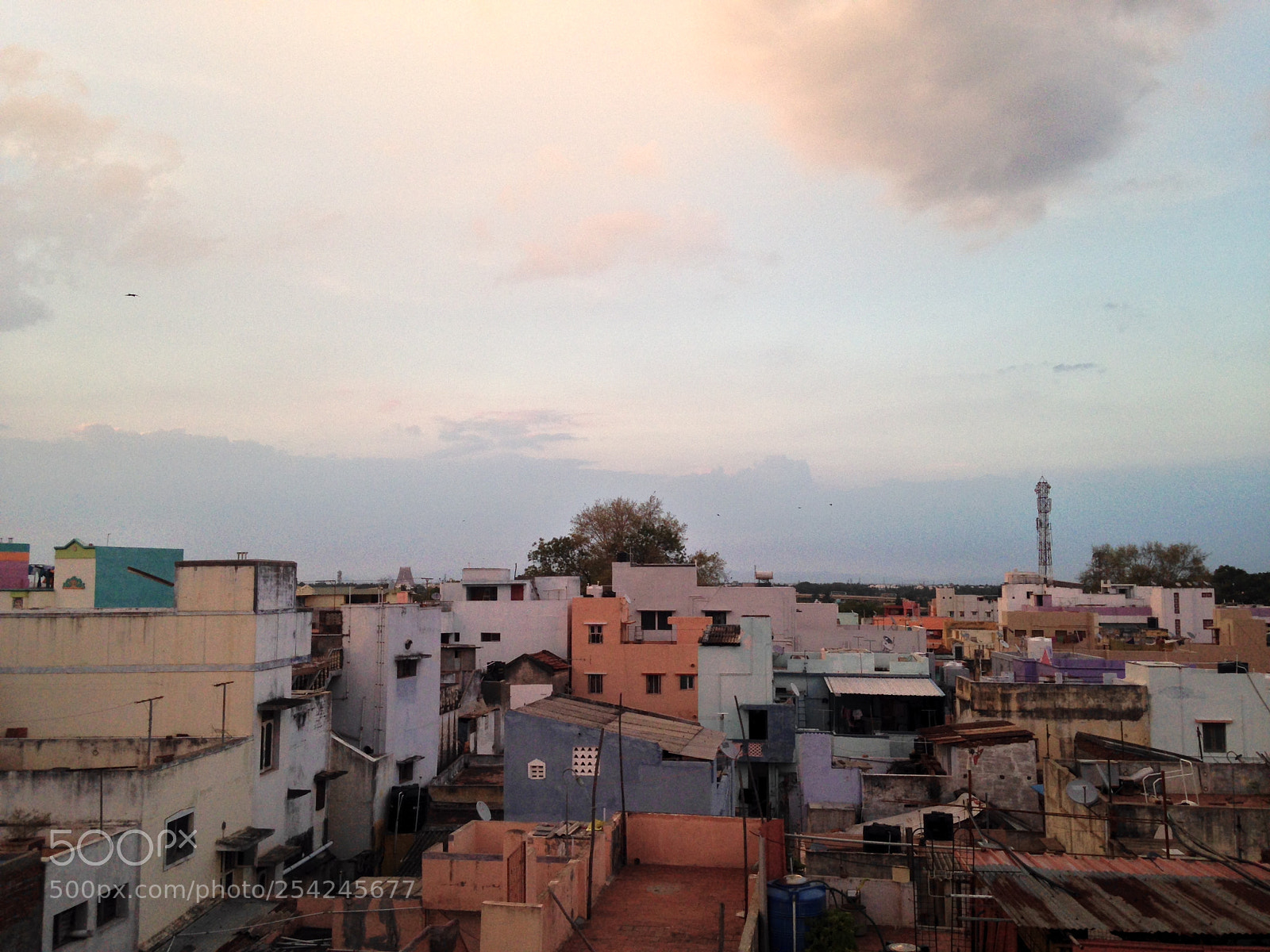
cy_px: 476
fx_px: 1211
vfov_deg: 42.9
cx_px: 635
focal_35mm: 33
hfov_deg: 55.4
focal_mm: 4.12
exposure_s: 1/144
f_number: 2.4
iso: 50
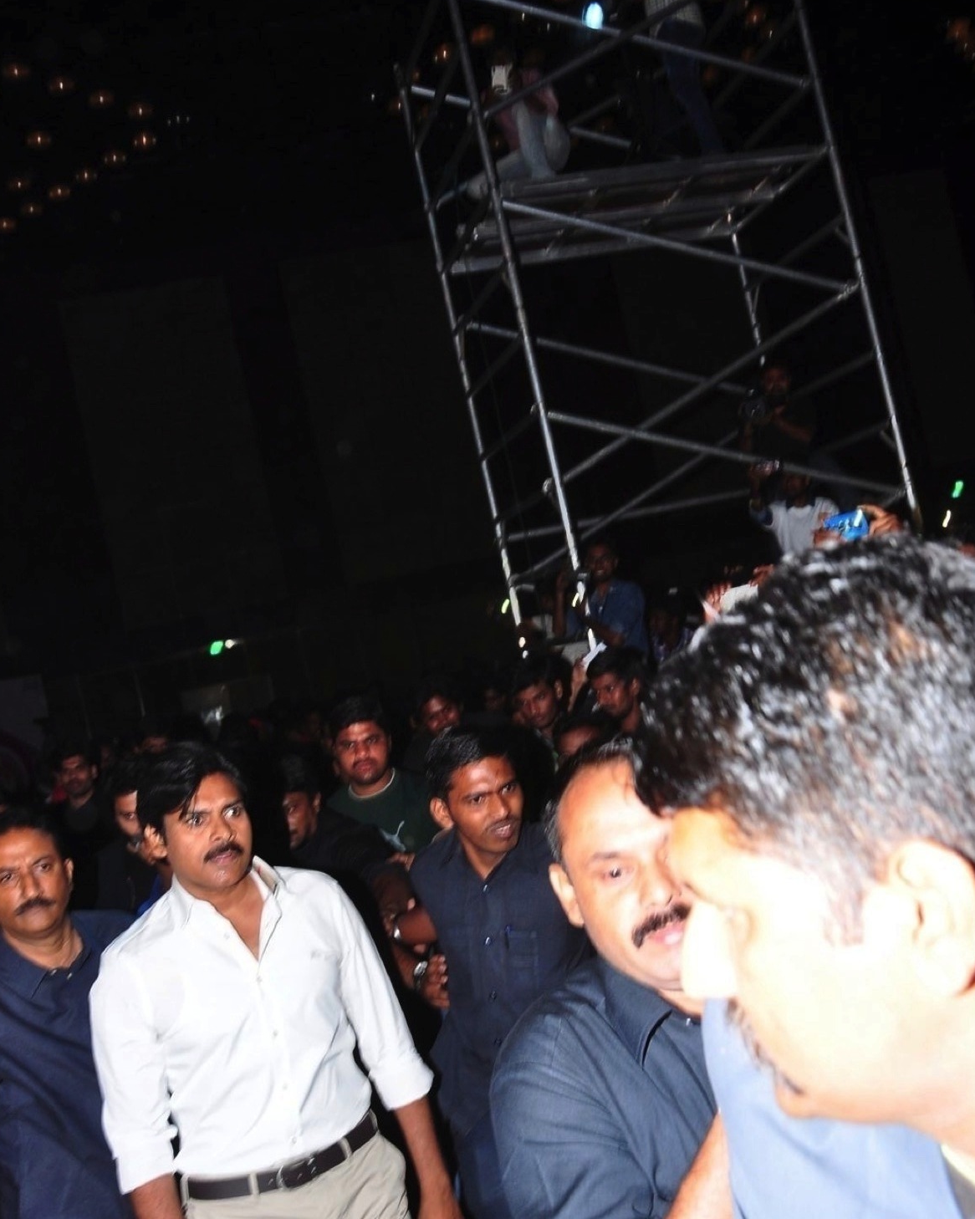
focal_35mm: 37
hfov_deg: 40.5
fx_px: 1320
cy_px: 623
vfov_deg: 49.6
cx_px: 491
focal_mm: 21
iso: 400
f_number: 5
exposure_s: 1/160
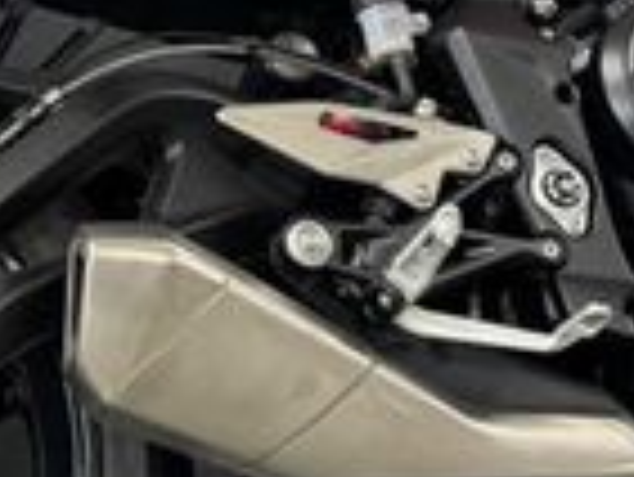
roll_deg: +4.7
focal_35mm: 109
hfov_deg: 17.8
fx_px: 1998
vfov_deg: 13.3
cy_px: -81
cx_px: 99
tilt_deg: +11.1
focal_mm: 6.76
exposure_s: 1/100
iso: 200
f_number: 1.78
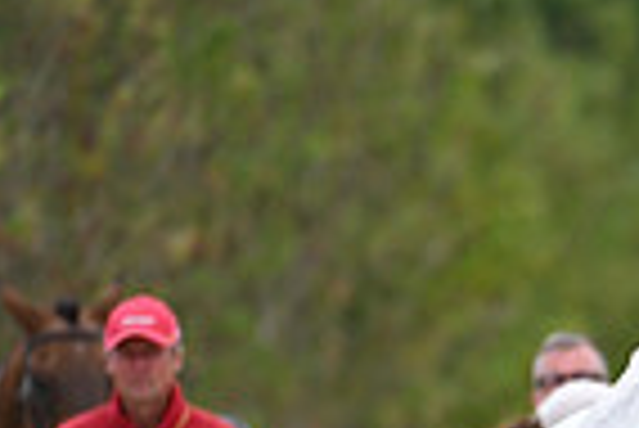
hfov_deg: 1.3
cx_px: 1156
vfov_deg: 0.8
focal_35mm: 1630
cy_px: 574
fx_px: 28962
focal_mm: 400
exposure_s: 1/1600
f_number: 5.6
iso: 640
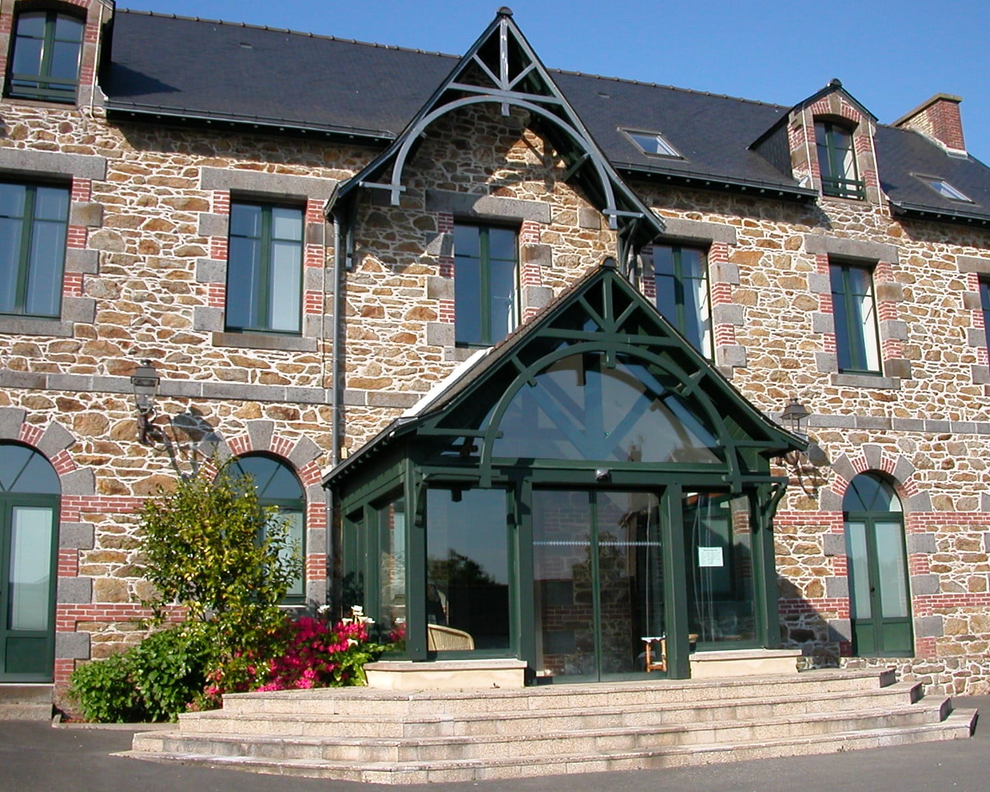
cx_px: 533
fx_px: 1142
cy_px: 396
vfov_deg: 38.2
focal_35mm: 39
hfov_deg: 46.8
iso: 100
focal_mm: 5.6
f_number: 4.5
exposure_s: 1/537
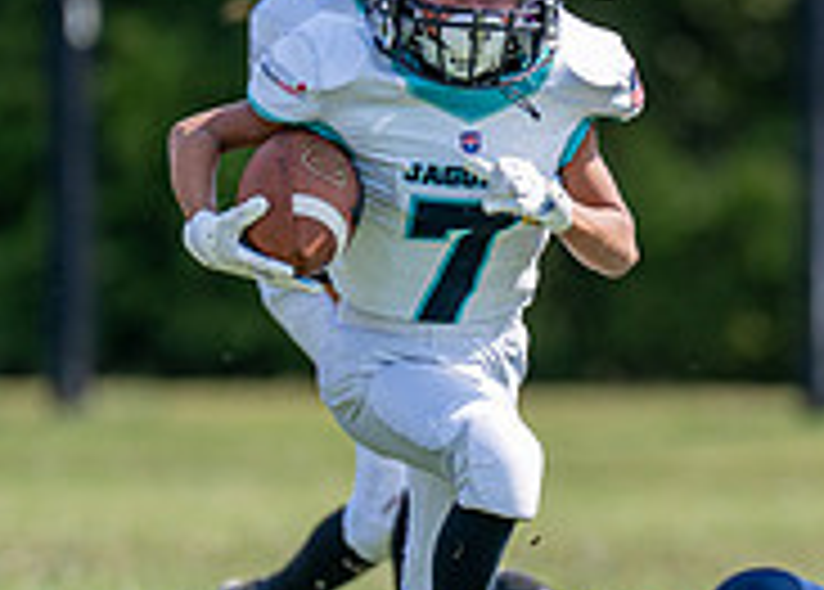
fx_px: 20141
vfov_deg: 1.7
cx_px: 629
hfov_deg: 2.3
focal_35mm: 860
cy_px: 315
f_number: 2.8
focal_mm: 200
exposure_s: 1/2500
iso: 160
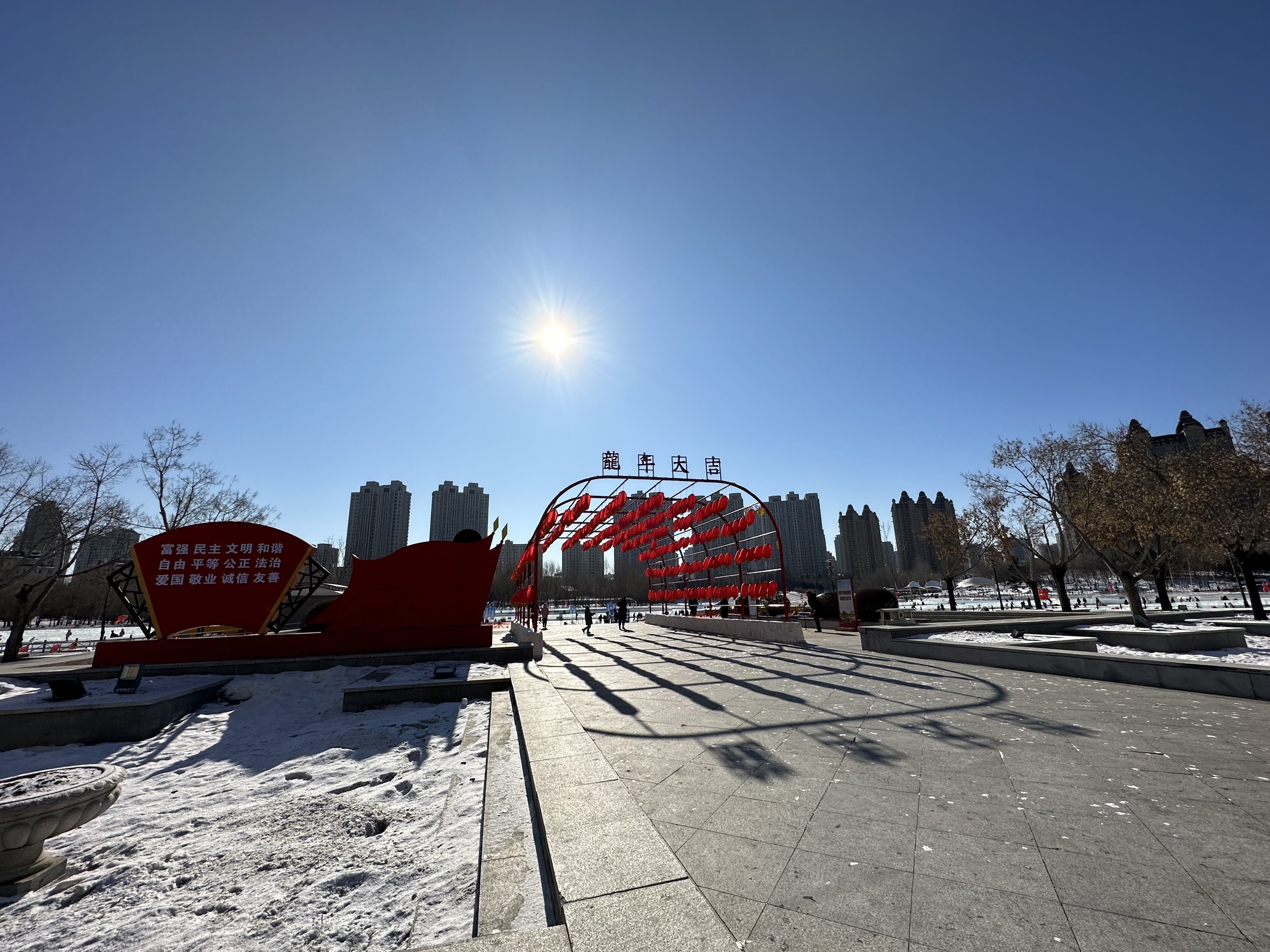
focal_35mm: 14
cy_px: 476
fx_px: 514
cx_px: 635
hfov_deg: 102.1
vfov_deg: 85.7
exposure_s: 1/7813
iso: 50
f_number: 2.2
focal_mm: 2.22
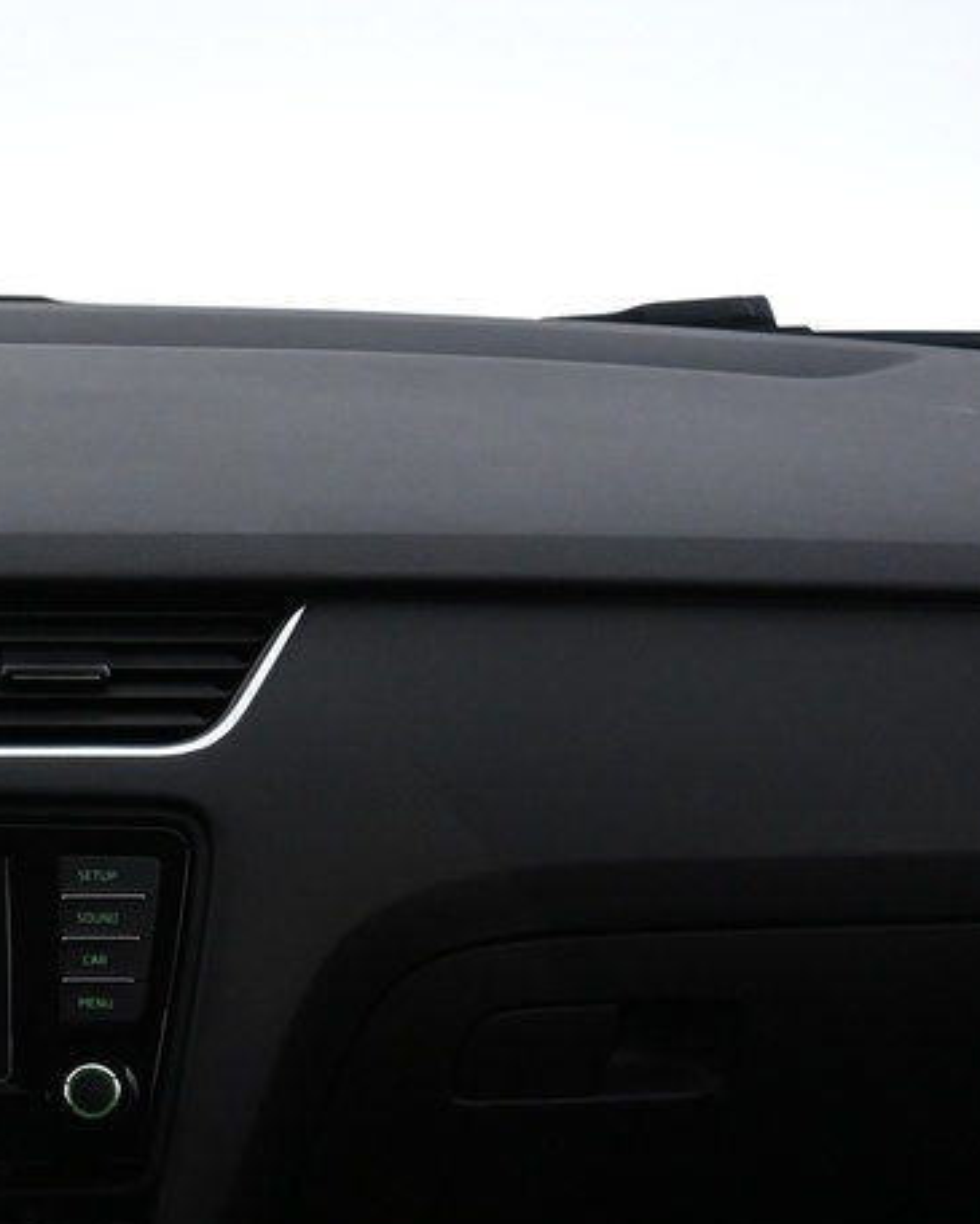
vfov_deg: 23.4
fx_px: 2899
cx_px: -161
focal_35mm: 80
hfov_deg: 18.3
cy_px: 1036
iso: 1100
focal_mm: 16
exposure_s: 1/25
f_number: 3.5
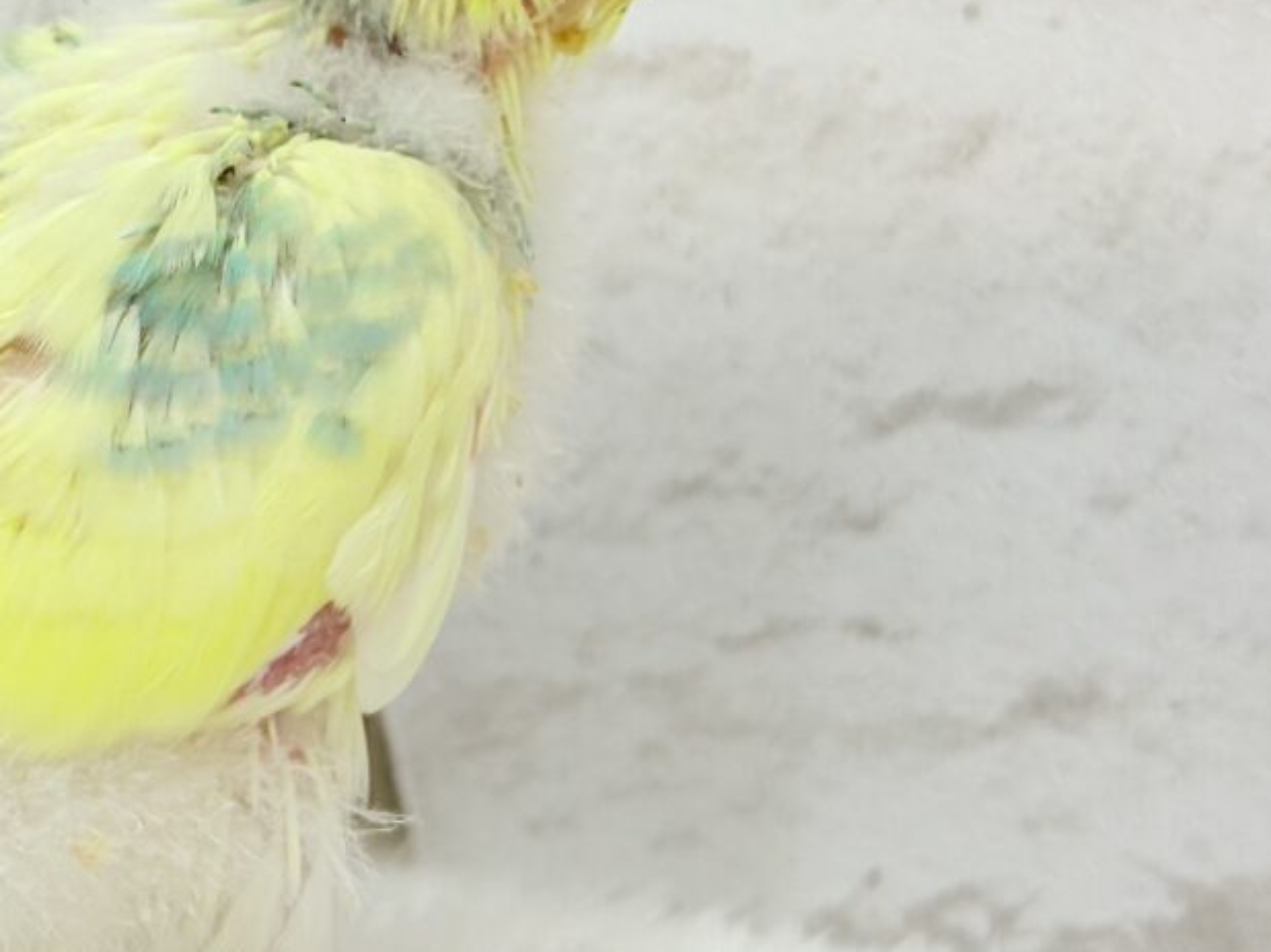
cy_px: 290
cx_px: 132
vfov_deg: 14.6
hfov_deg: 19.1
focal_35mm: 101
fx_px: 3707
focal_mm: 5.96
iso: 50
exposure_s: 1/100
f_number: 1.6
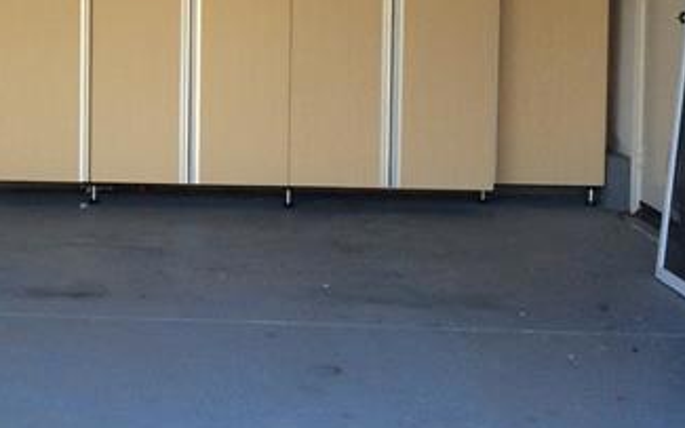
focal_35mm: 97
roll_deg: +0.1
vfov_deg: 13.4
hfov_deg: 20.2
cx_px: -107
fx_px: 1811
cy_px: 48
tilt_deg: -3.9
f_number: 2.2
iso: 50
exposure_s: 1/120
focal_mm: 4.15
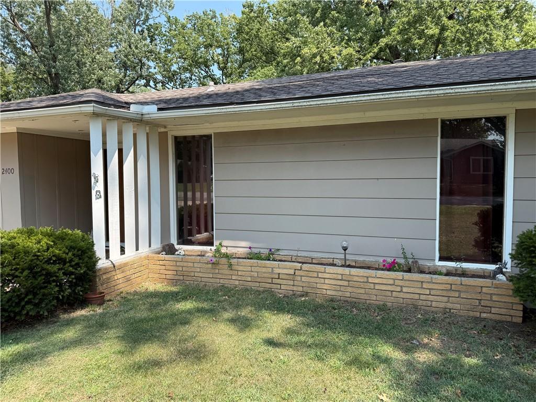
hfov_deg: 71.6
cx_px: 268
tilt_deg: -1.9
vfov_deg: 56.8
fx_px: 372
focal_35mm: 24
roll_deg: -0.1
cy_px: 201
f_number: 1.78
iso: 80
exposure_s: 1/1770
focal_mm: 6.76
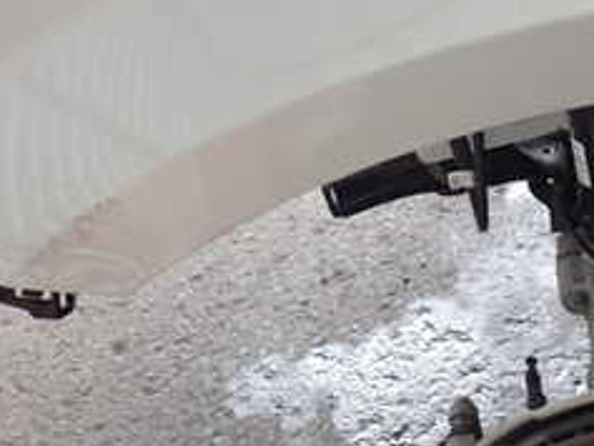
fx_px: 1305
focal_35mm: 76
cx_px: 464
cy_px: 78
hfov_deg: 25.3
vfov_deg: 19.2
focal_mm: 5.4
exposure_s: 1/60
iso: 125
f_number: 2.3
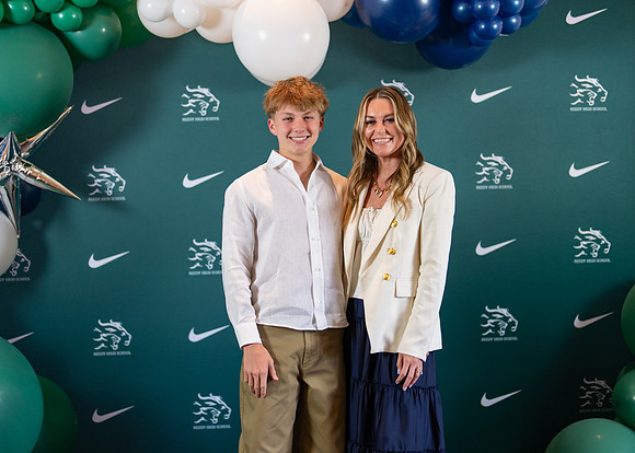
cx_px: 325
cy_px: 226
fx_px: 984
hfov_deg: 35.8
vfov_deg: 25.9
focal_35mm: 55
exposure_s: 1/400
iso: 500
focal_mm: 50
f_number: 1.2
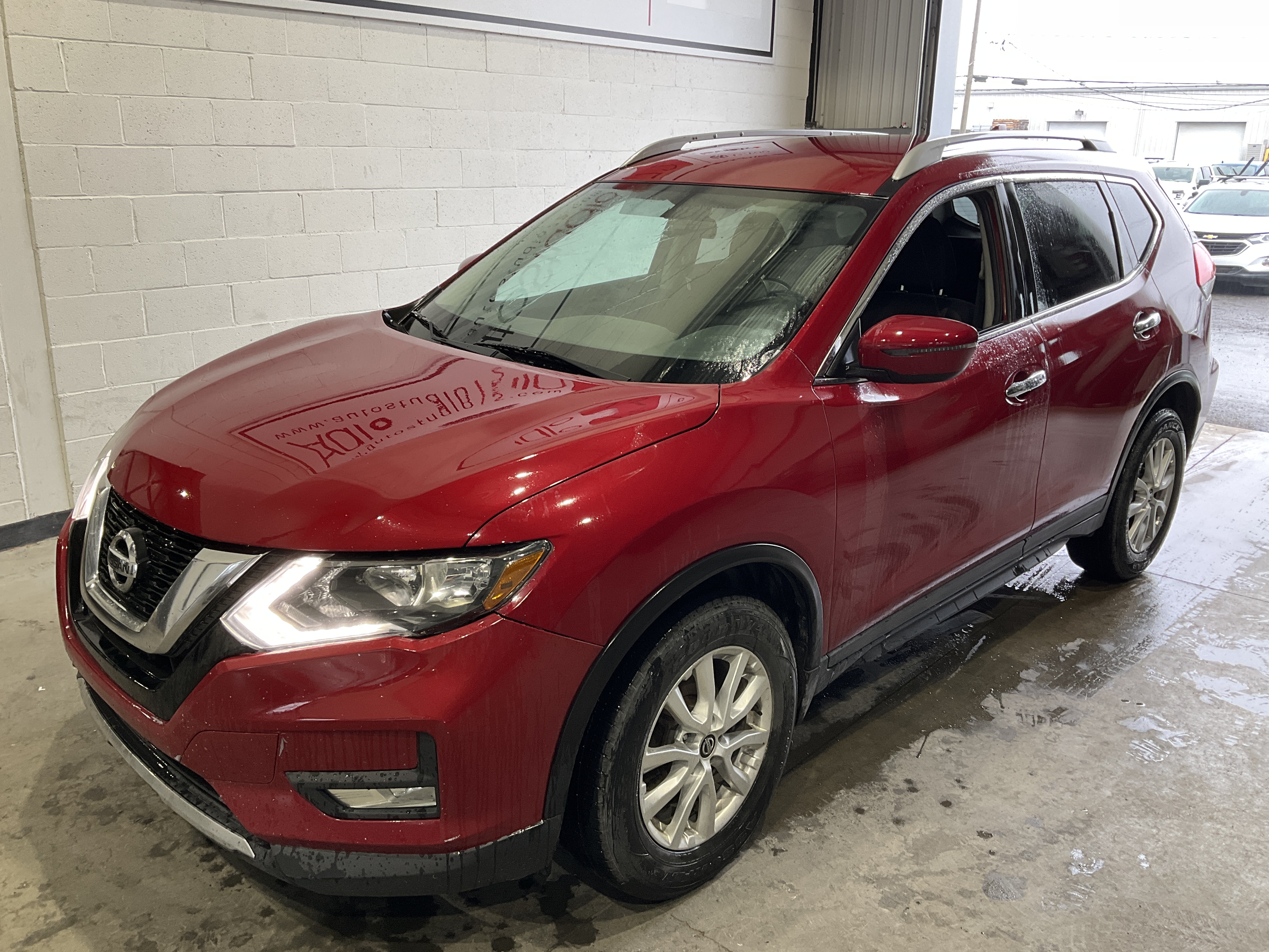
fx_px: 1063
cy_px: 476
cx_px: 634
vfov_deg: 48.2
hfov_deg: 61.7
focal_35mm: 29
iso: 40
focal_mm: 3
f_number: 1.8
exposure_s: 1/60
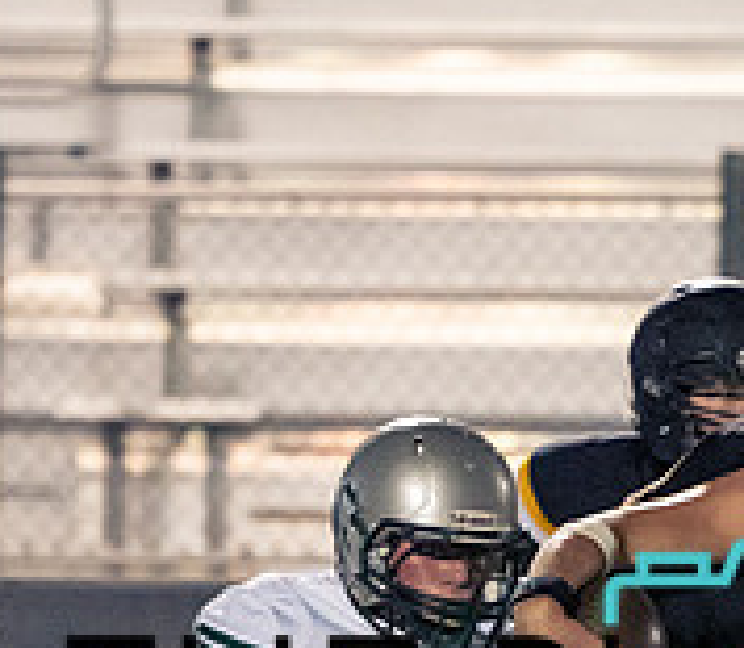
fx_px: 25946
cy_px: 772
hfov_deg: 1.6
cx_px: 875
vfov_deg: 1.4
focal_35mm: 1138
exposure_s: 1/640
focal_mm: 294
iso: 12800
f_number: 5.6
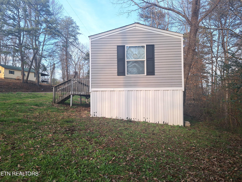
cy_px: 91
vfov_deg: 58.9
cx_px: 121
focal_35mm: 23
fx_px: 161
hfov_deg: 73.9
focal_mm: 5.54
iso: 40
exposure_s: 1/667
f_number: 1.8
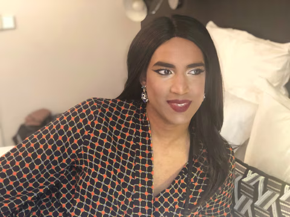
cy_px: 108
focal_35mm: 52
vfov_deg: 28.0
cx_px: 145
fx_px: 436
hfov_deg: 36.8
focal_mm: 6
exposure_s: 1/9
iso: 160
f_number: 2.4
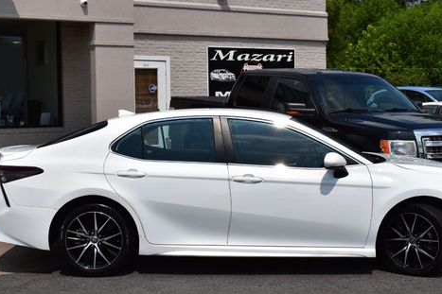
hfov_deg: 31.5
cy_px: 141
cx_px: 247
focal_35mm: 64
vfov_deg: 21.3
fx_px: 782
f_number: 13
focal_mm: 31
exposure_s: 1/800
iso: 200
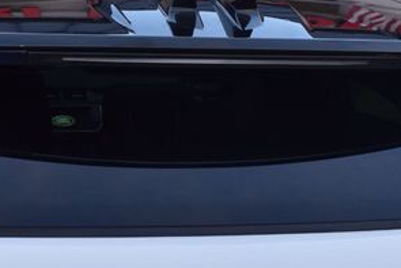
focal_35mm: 91
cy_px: 139
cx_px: 181
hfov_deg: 22.4
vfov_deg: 15.0
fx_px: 1014
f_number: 8
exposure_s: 1/50
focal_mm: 28
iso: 400
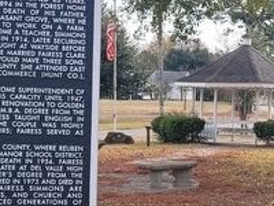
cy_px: 135
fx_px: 823
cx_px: 275
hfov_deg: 18.4
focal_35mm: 104
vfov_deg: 14.2
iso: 40
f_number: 1.8
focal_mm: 5.4
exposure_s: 1/843
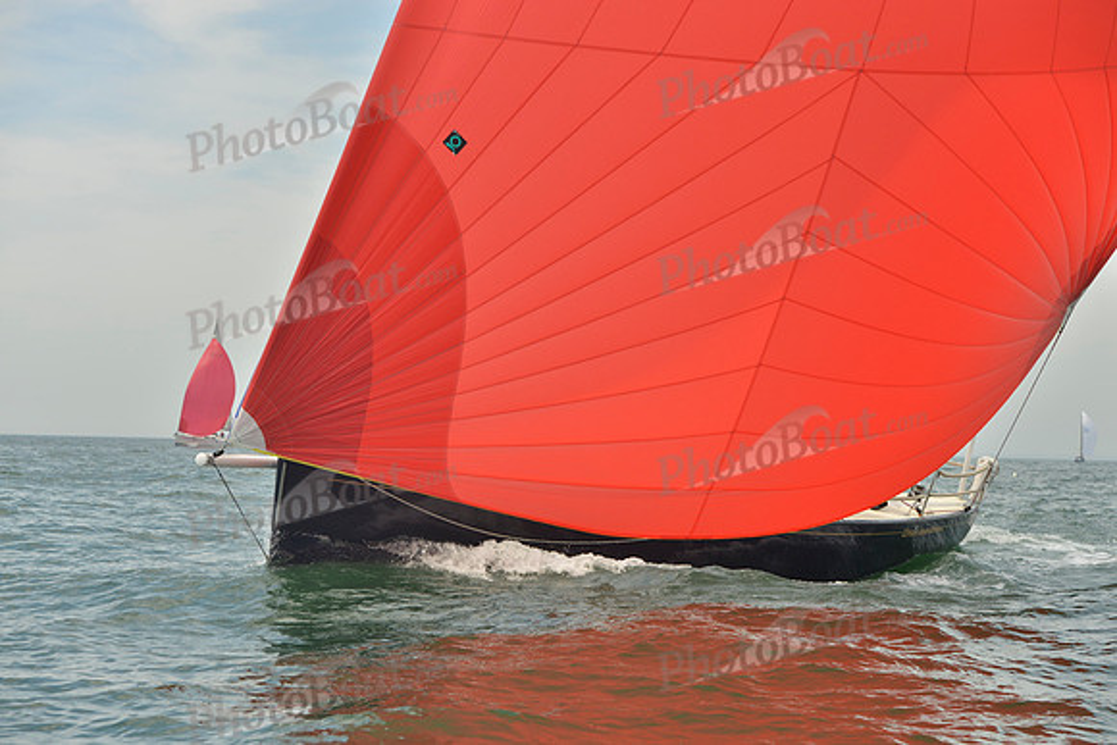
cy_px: 372
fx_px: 2172
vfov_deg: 19.5
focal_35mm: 70
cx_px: 558
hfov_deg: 28.8
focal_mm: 70
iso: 280
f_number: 6.3
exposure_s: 1/1250
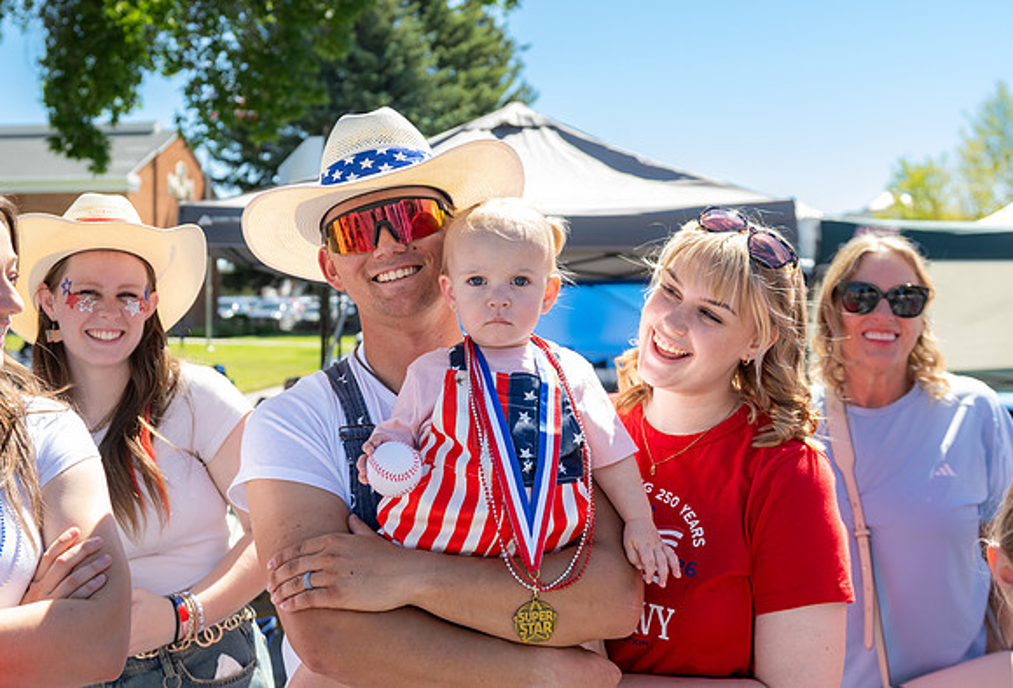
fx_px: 1308
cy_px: 302
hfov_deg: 42.2
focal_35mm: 46
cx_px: 408
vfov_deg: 29.5
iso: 100
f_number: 2.8
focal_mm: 32
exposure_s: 1/400
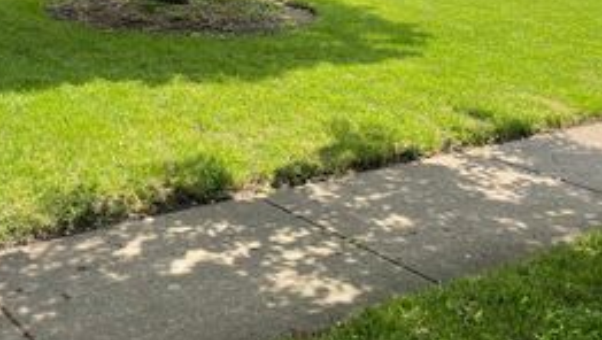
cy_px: -26
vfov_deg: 21.3
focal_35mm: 54
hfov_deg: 36.7
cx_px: 97
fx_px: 863
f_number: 1.6
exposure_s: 1/972
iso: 32
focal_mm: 4.2
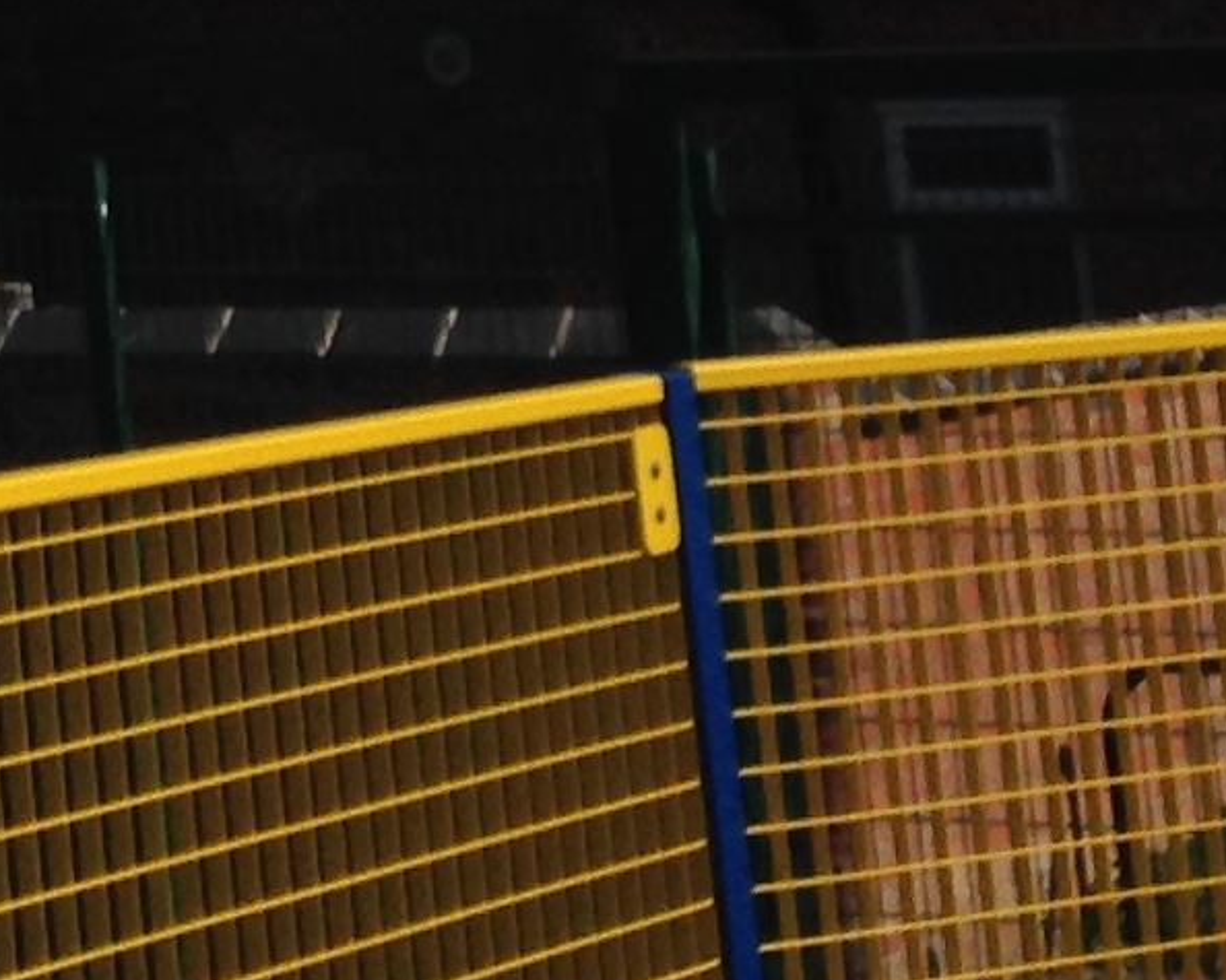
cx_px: -1234
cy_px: -1347
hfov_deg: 10.1
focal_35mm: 177
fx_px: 6421
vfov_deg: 8.1
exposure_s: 1/4184
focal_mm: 4.12
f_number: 2.4
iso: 50
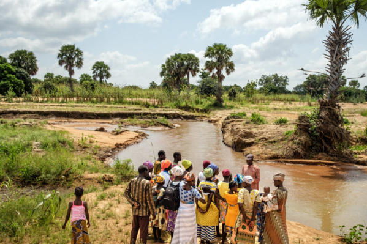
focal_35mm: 36
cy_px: 138
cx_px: 211
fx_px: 367
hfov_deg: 52.9
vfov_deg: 36.8
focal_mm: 18
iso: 400
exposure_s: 1/1500
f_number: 7.1
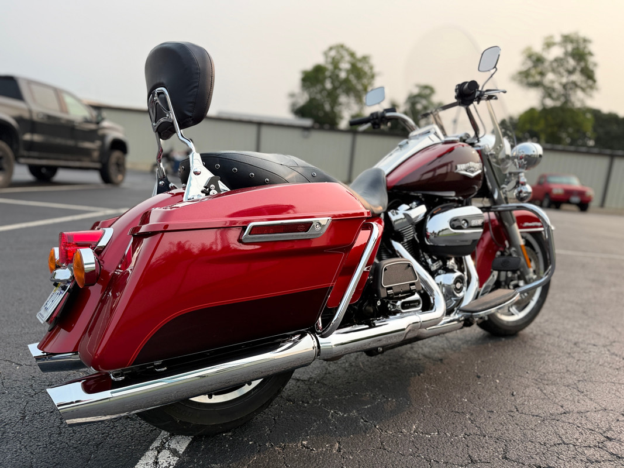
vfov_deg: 56.8
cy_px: 234
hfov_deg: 71.6
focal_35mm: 24
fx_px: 433
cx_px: 312
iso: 80
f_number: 1.78
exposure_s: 1/1618
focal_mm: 6.76
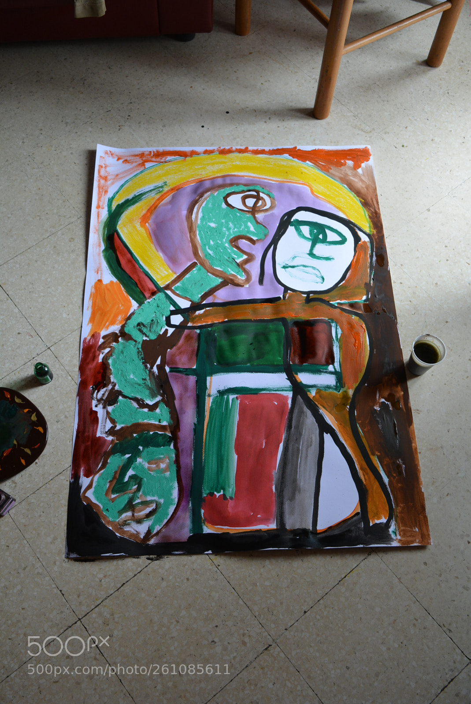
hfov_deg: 40.0
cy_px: 352
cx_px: 236
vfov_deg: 57.2
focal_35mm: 33
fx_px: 647
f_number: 5.6
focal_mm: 22
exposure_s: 1/125
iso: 500
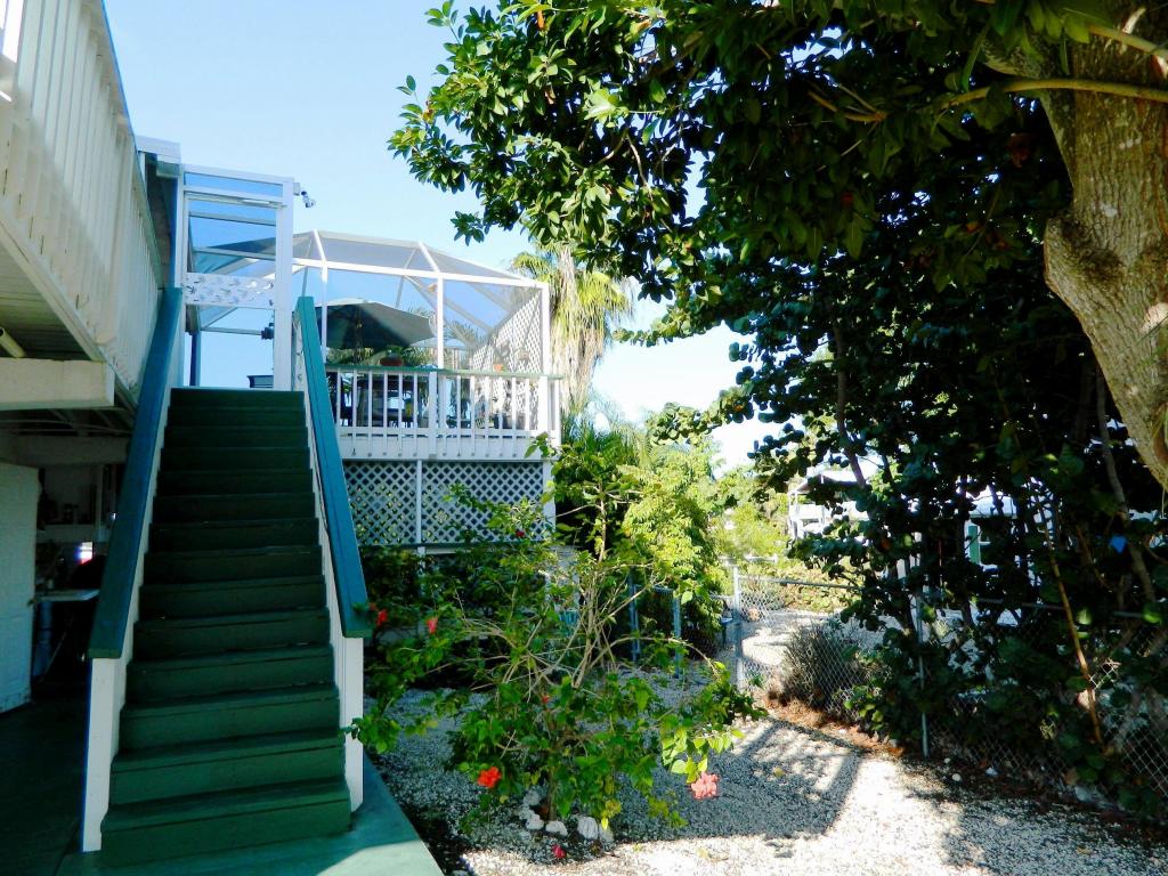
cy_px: 438
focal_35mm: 25
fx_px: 844
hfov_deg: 69.4
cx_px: 584
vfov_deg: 54.9
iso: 80
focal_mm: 4.5
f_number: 3.1
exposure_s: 1/400
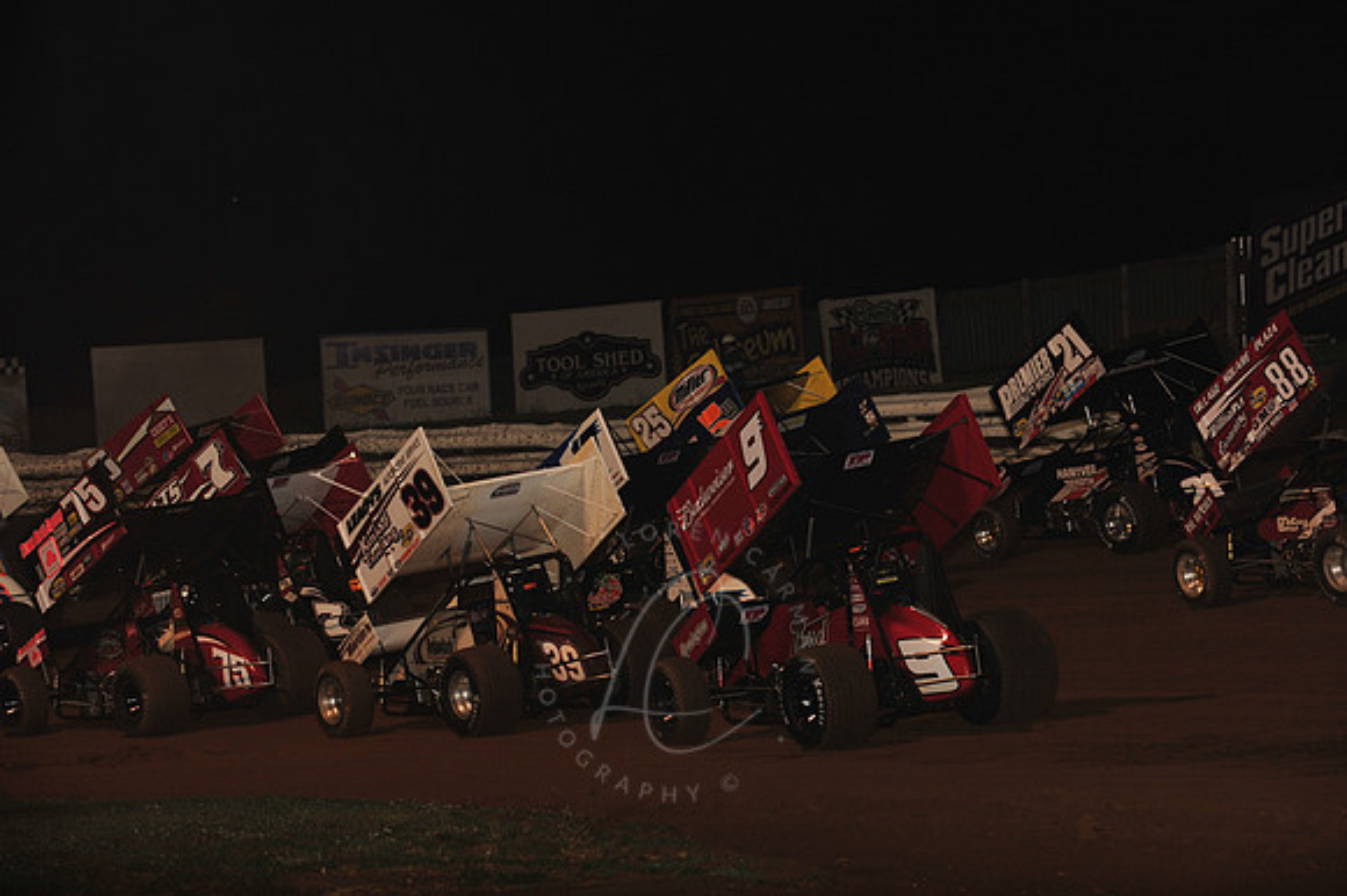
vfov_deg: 10.1
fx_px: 5048
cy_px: 448
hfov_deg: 15.2
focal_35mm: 135
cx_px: 674
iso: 1000
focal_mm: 135
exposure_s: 1/320
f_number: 7.1
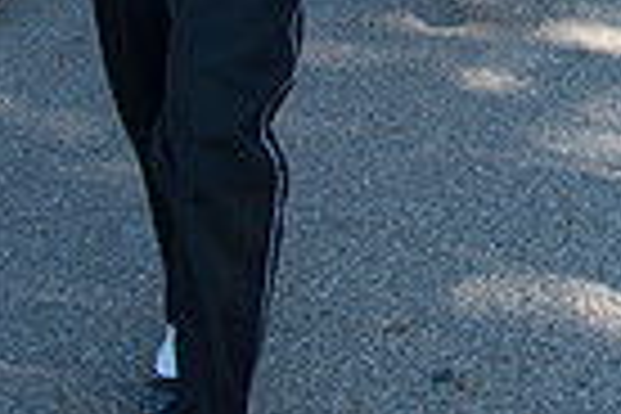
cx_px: 855
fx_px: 1742
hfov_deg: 18.5
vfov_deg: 11.9
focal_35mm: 101
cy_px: -443
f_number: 5.6
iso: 200
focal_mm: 24
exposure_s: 1/500
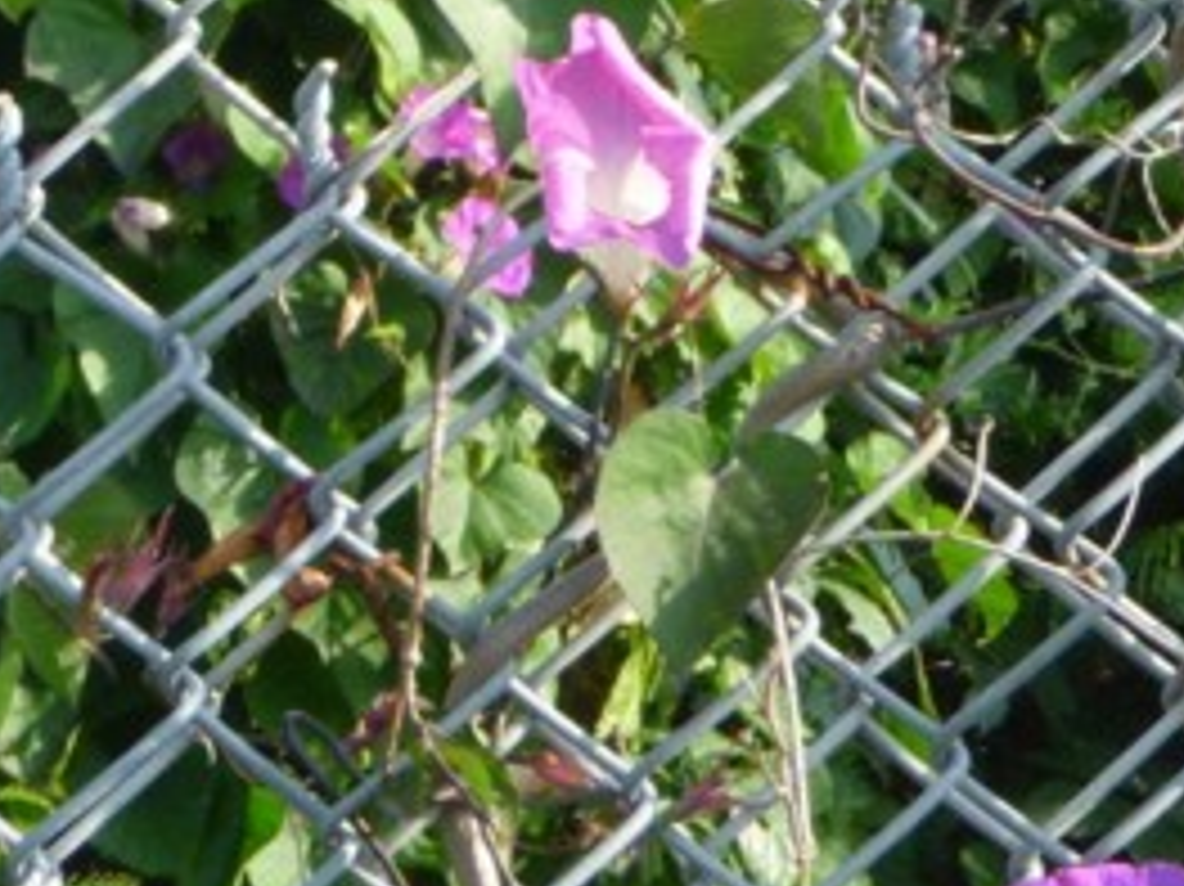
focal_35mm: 231
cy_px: -99
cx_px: -18
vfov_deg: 6.4
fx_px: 7897
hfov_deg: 8.5
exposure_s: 1/80
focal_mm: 13.4
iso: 80
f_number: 5.5
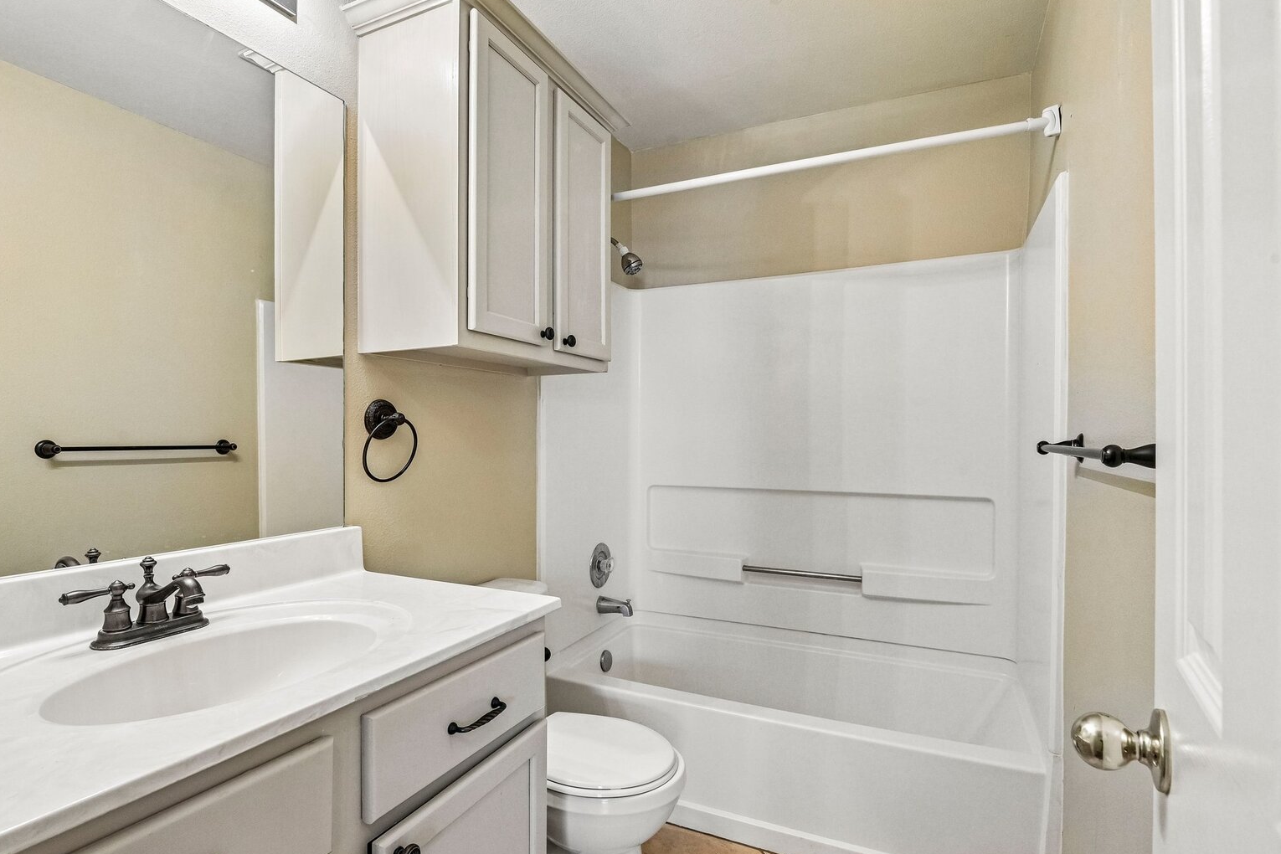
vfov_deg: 67.4
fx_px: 640
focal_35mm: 18
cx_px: 630
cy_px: 433
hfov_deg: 90.0
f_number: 8
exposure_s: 1/15
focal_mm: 17
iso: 1600
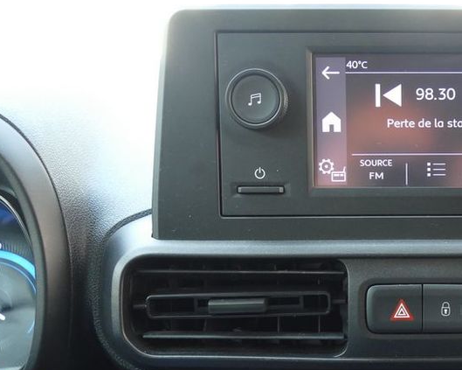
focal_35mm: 55
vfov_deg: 27.2
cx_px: 427
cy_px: 282
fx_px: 752
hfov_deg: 32.3
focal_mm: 11.35
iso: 500
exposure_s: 1/80
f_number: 3
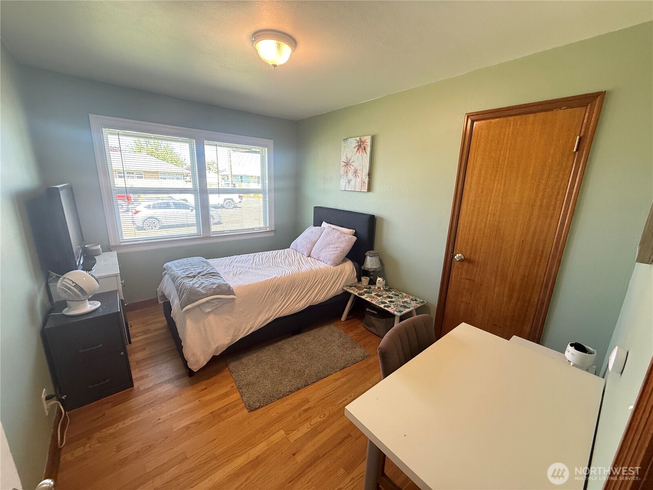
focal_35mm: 14
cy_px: 245
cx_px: 326
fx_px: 264
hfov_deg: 102.1
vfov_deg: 85.7
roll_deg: -2.1
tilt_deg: -13.1
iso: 400
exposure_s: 1/60
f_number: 2.2
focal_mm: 2.22
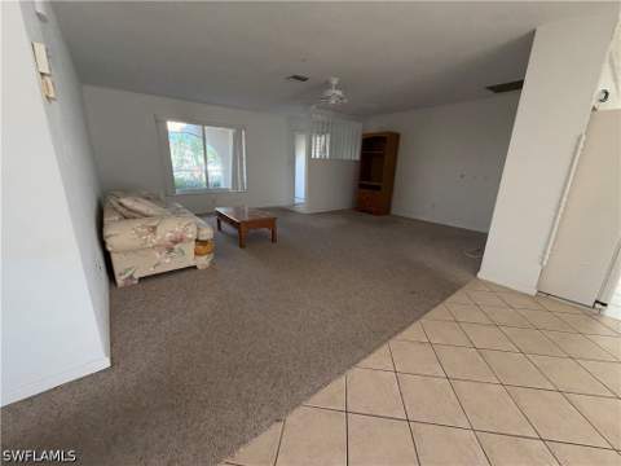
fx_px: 251
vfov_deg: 85.7
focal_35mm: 14
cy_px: 233
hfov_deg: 102.1
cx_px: 310
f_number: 2.2
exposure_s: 1/121
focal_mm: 2.22
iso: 250
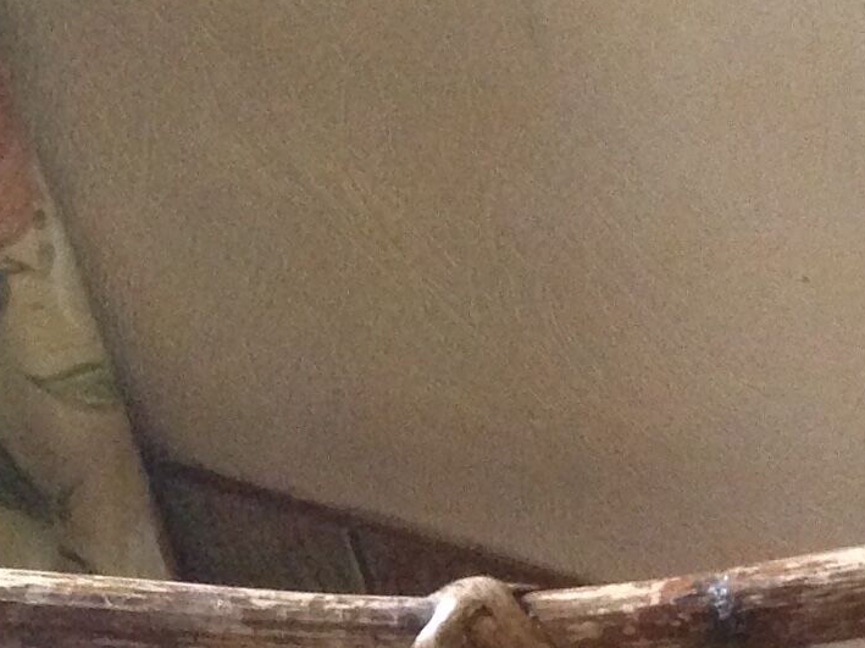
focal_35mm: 152
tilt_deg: -40.9
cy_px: 999
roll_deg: +5.5
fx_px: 3796
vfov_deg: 9.5
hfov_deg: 12.1
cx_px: 1507
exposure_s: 1/17
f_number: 2.4
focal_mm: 4.12
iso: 400
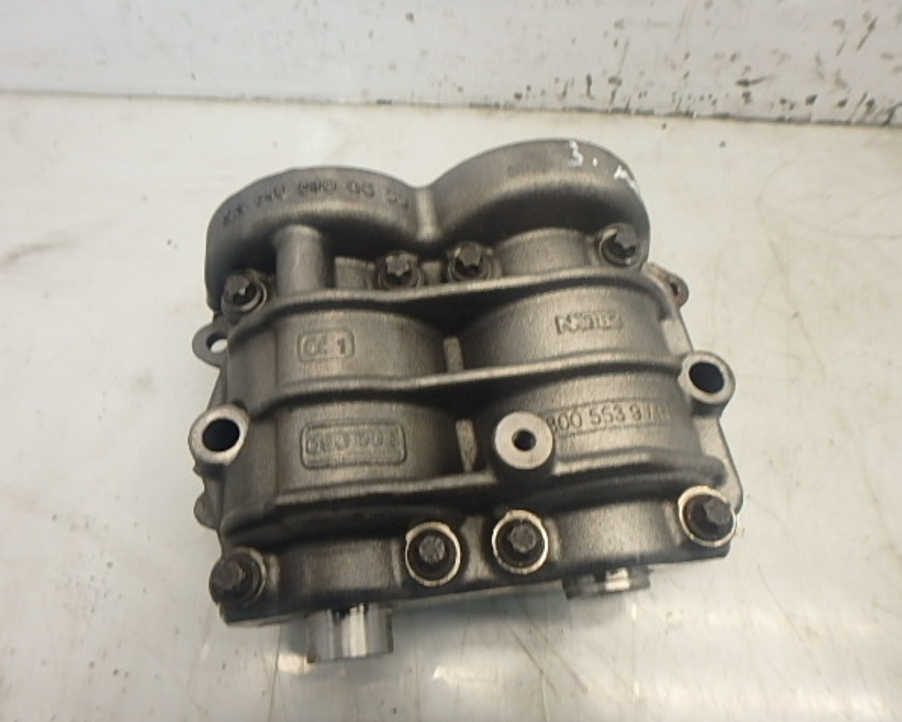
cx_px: 436
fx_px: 587
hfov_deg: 75.0
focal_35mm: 22
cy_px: 360
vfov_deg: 63.1
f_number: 3.5
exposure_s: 1/40
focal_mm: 3.7
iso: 200
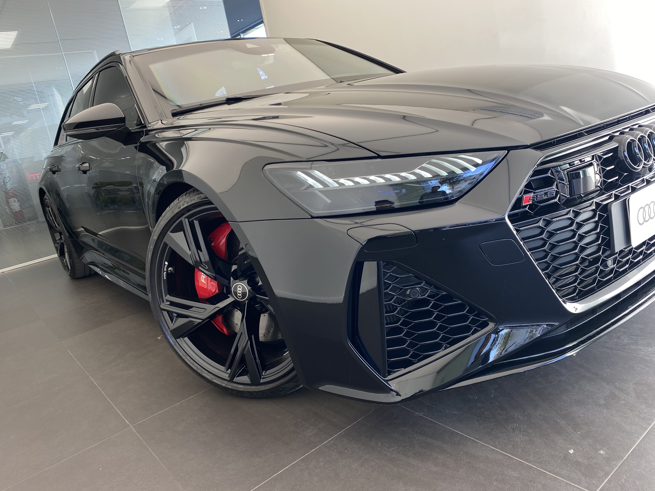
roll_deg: +10.1
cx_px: 328
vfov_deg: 53.1
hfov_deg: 67.3
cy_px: 246
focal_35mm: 26
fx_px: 492
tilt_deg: -12.8
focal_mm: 4.25
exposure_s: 1/120
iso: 64
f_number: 1.8
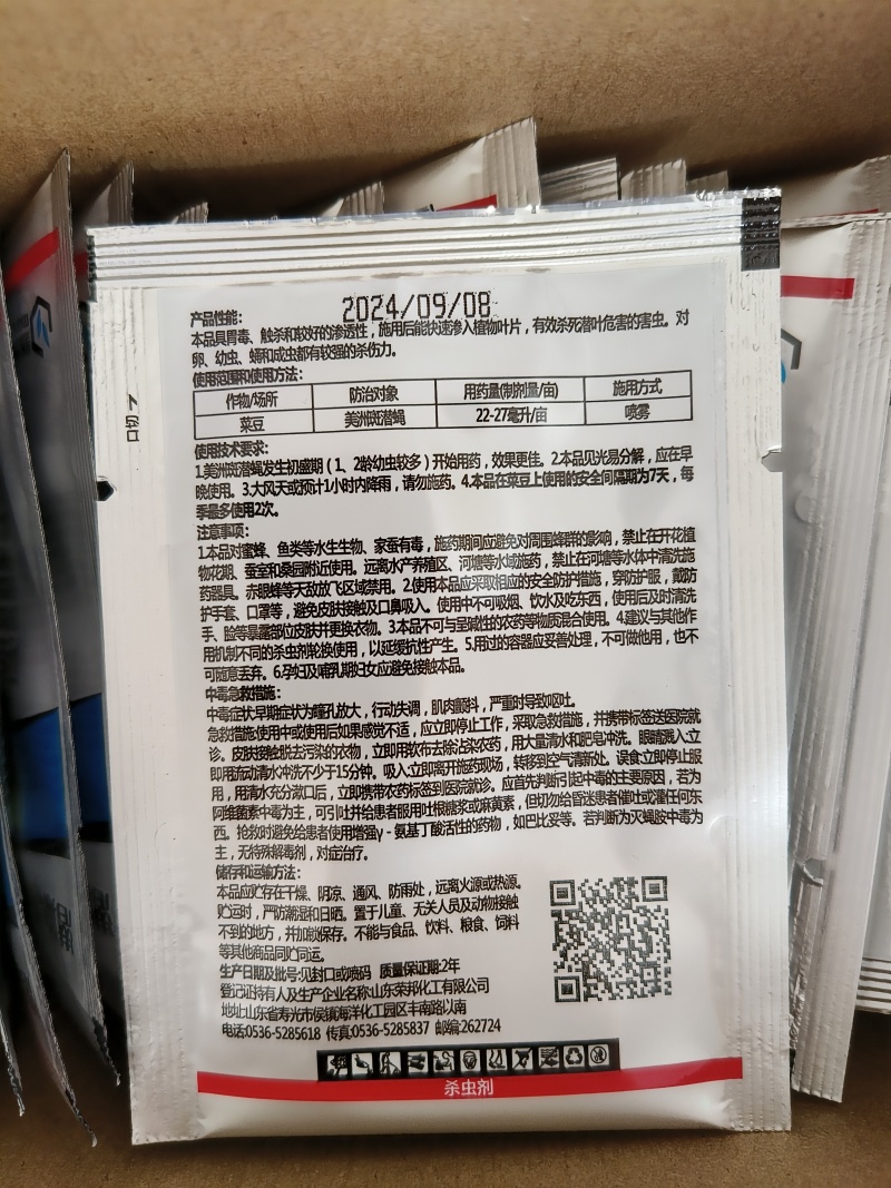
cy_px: 594
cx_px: 446
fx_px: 790
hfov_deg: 58.9
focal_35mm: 23
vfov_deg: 73.9
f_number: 1.88
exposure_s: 1/50
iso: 478
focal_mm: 5.56
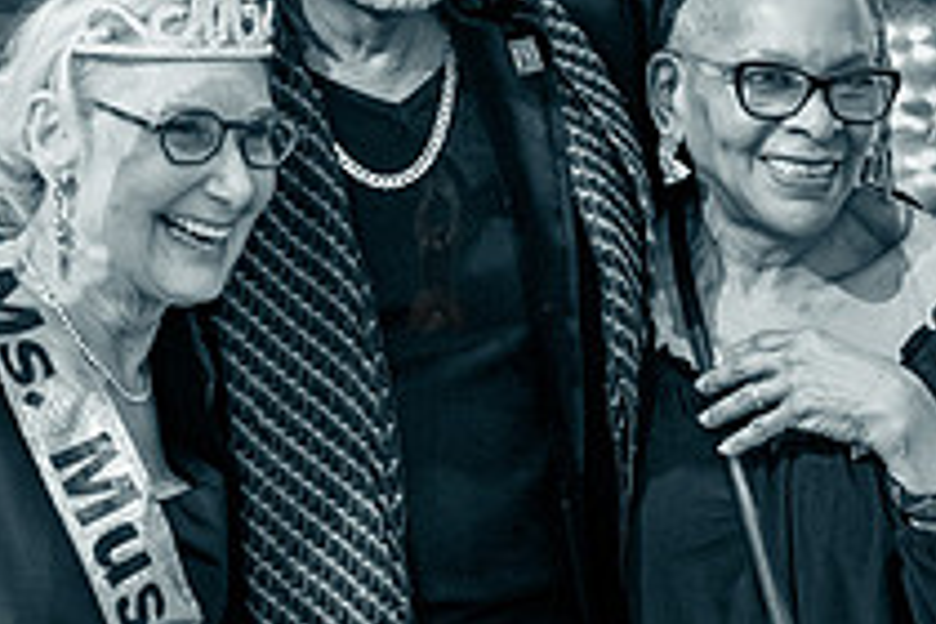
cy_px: 202
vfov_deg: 7.1
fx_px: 5044
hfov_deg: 10.6
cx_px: 397
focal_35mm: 194
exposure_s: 1/400
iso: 8000
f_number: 3.5
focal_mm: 56
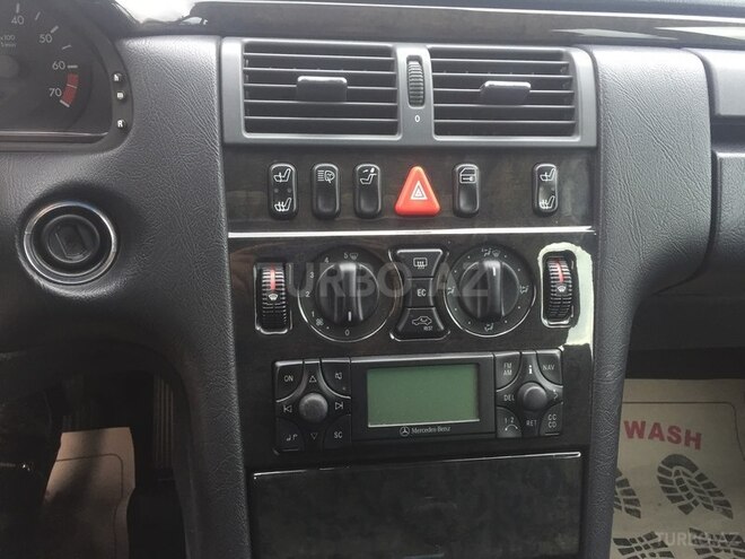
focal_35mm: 29
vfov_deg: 48.2
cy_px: 280
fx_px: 624
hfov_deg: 61.7
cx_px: 372
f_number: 2.2
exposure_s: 1/33
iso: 125
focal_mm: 4.15
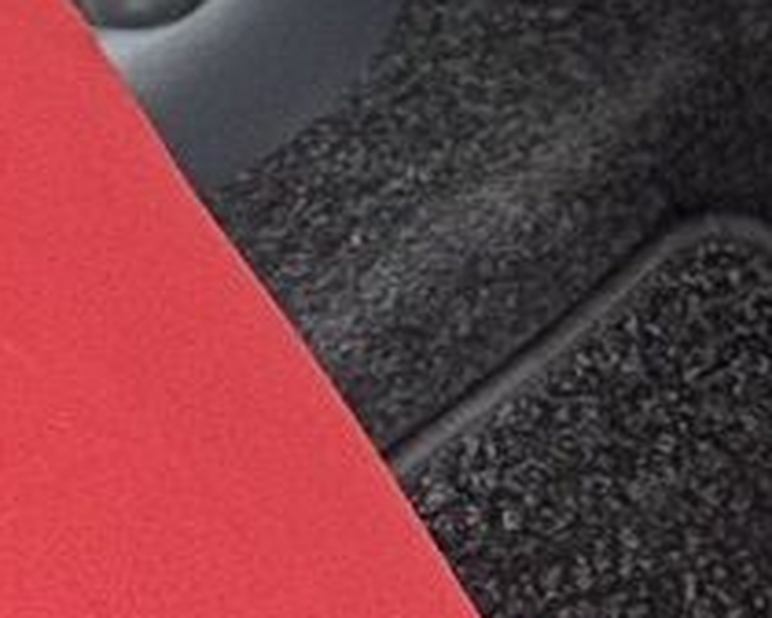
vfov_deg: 10.5
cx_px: 921
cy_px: -1151
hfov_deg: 16.6
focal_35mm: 111
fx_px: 2536
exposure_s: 1/99
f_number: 2.2
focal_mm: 2.22
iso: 100
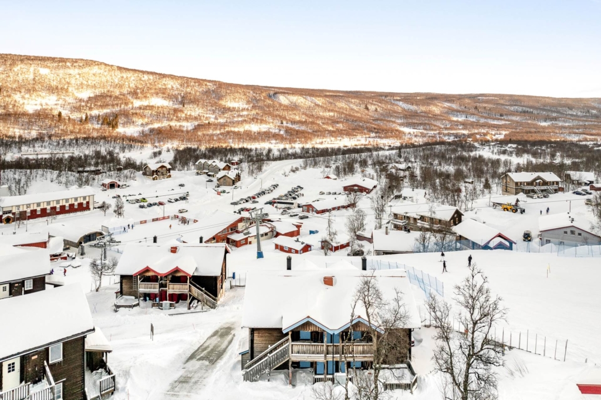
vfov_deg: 57.2
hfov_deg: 78.6
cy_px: 200
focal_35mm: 22
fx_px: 367
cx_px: 300
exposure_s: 1/1000
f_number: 2.8
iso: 100
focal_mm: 8.38
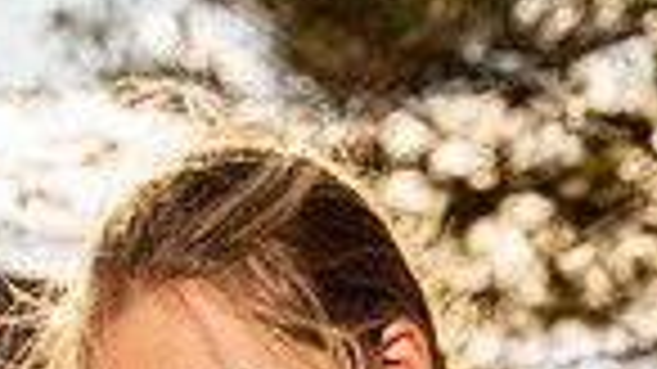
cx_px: 396
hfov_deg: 9.5
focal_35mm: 226
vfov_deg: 5.2
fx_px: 3936
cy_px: 976
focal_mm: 70
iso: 125
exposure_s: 1/250
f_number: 6.3
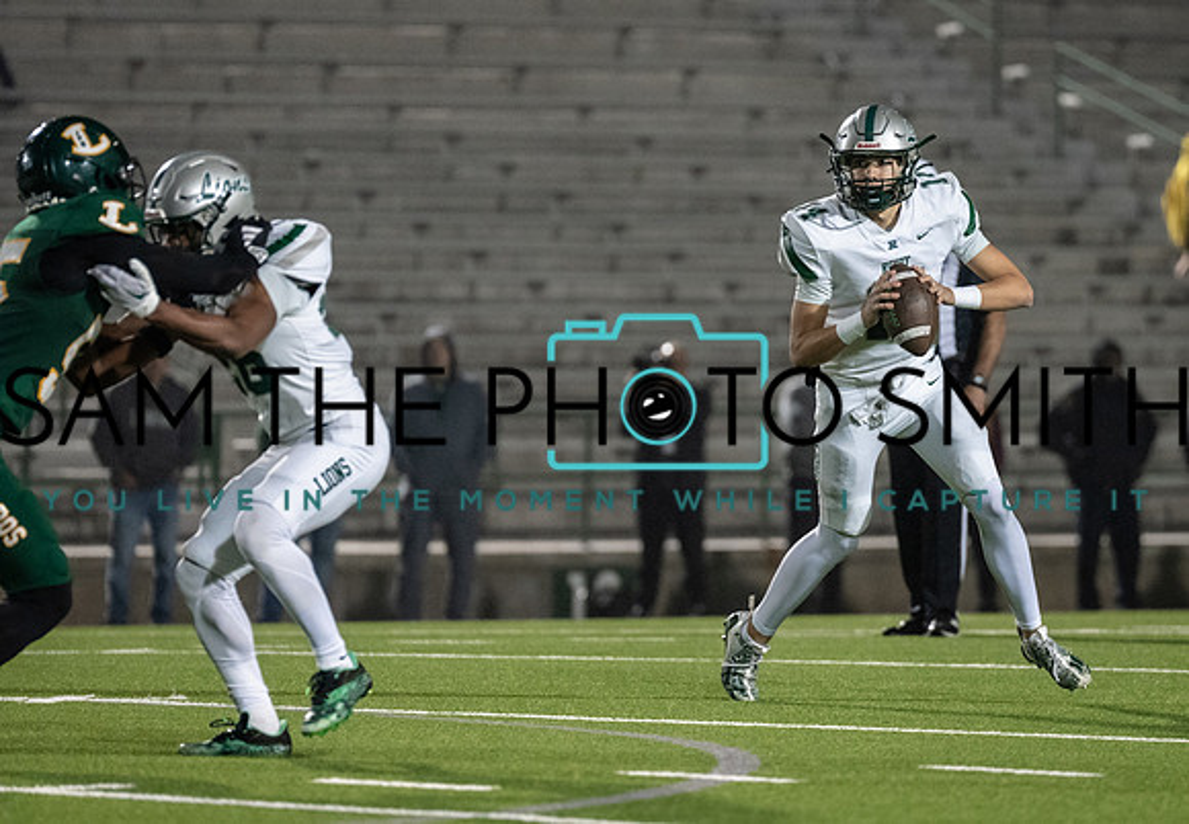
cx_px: 708
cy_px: 383
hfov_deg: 6.0
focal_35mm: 341
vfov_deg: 4.1
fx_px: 11387
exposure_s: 1/1250
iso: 3200
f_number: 2.8
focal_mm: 200
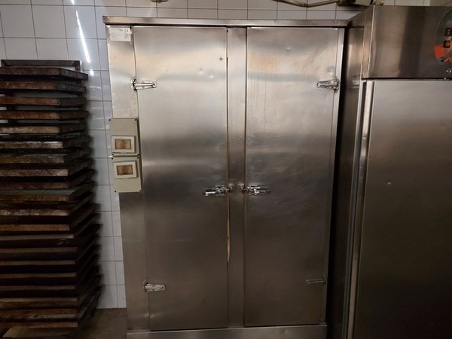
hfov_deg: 71.6
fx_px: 313
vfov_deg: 56.8
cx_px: 226
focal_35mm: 24
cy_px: 170
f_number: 1.8
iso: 500
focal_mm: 5.23
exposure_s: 1/20
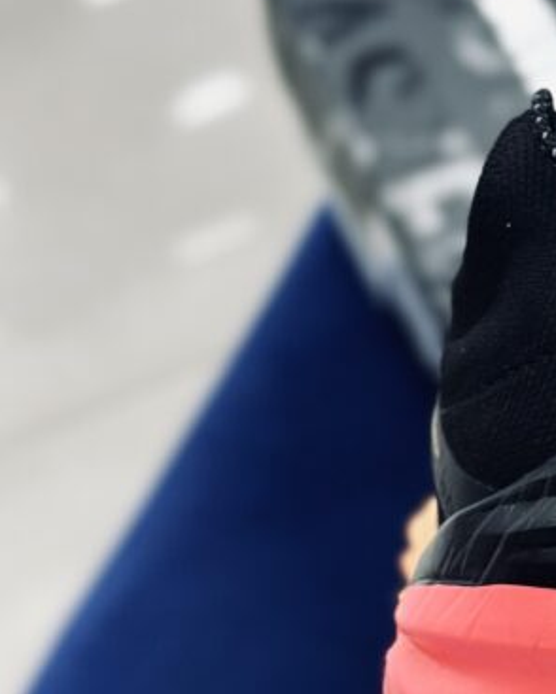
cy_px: 549
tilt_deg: -61.9
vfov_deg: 16.0
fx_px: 2446
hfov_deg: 12.7
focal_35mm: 119
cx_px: 660
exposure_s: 1/100
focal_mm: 6.86
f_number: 1.78
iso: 125
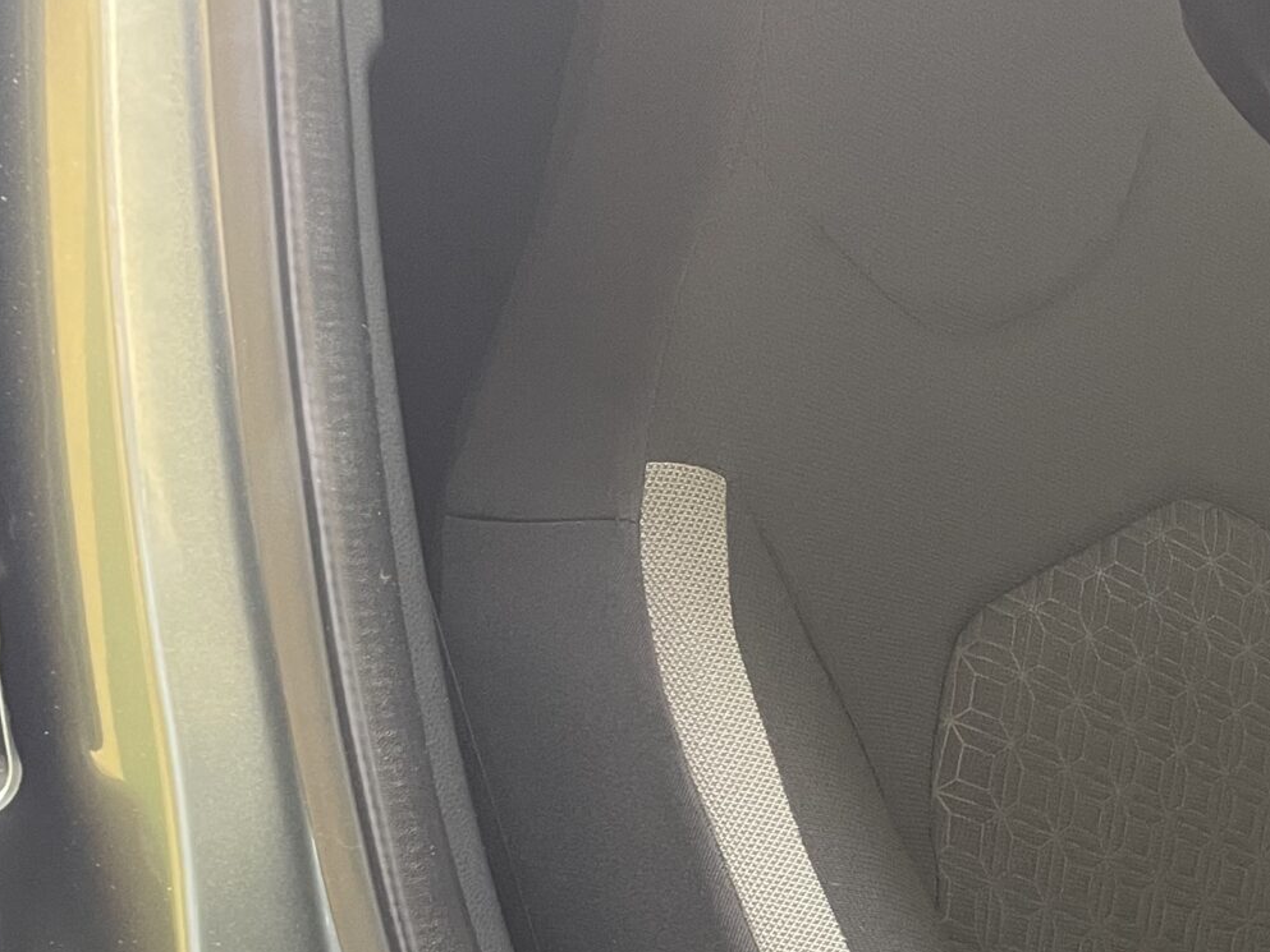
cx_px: 1535
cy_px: 970
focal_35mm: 67
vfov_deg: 21.1
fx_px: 2458
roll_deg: -0.3
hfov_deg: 25.8
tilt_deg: -35.2
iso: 160
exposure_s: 1/60
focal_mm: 4.2
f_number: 1.6
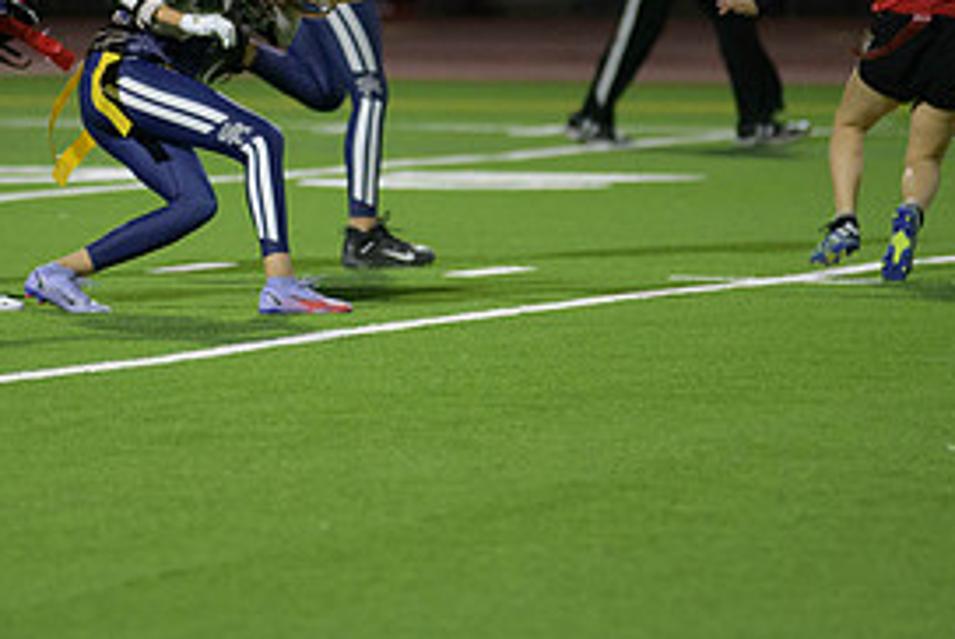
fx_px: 11313
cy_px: 58
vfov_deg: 3.2
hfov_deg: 4.8
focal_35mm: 426
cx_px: 284
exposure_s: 1/640
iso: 2800
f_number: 2.8
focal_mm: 200
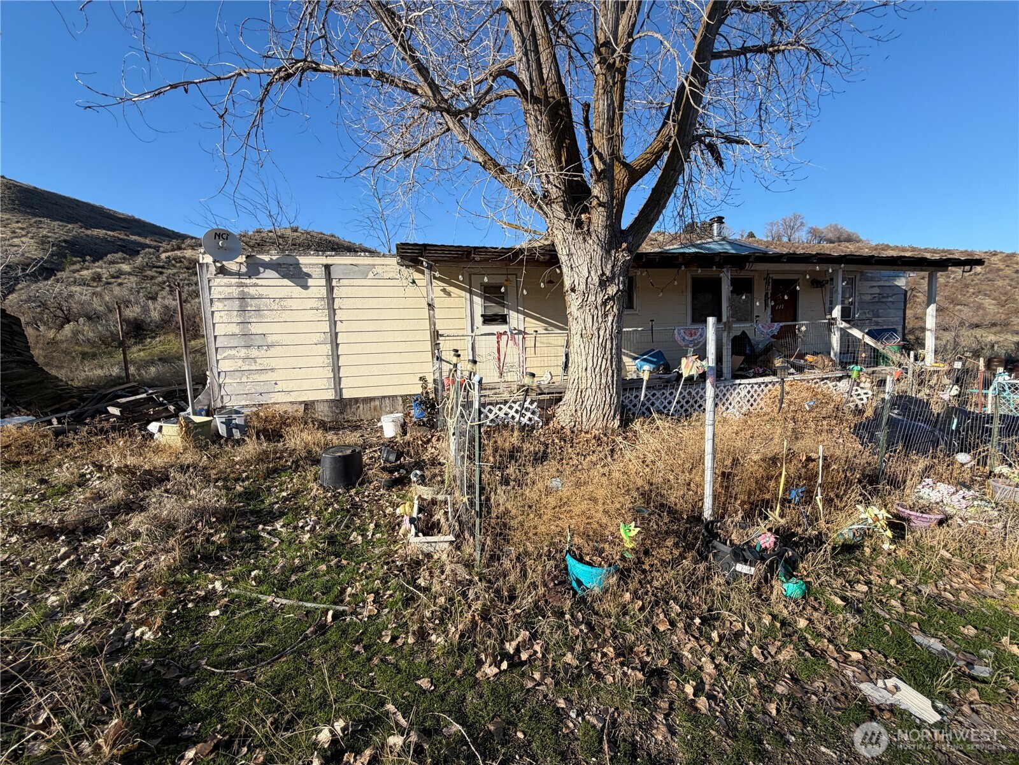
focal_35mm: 14
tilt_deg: -7.5
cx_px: 510
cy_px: 382
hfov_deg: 102.1
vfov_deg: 85.7
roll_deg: +1.4
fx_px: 412
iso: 32
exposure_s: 1/770
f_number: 2.2
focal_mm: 2.22
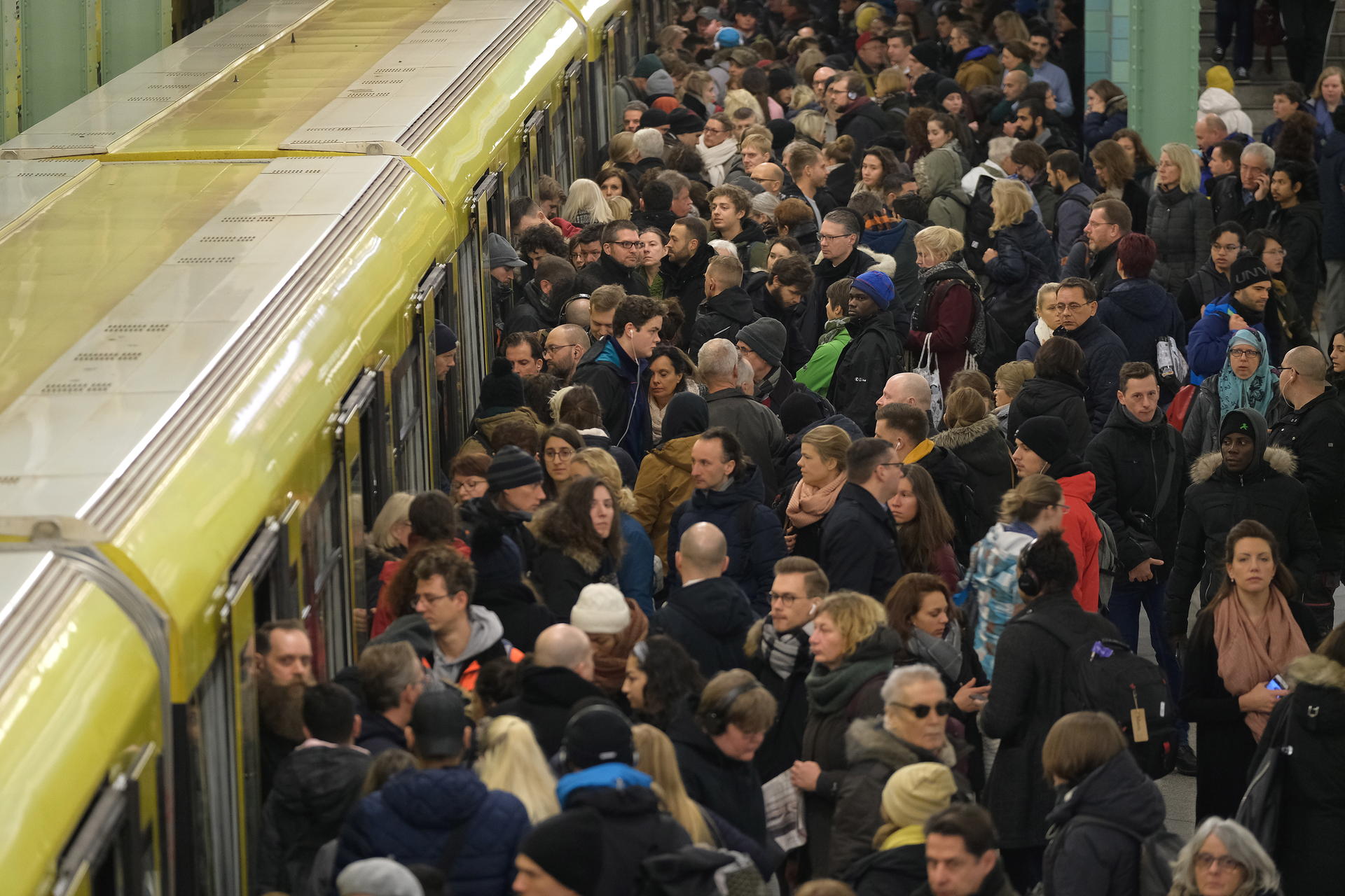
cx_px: 672
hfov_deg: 9.8
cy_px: 448
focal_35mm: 210
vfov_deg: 6.5
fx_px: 7845
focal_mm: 140
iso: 1600
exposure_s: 1/125
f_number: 3.2
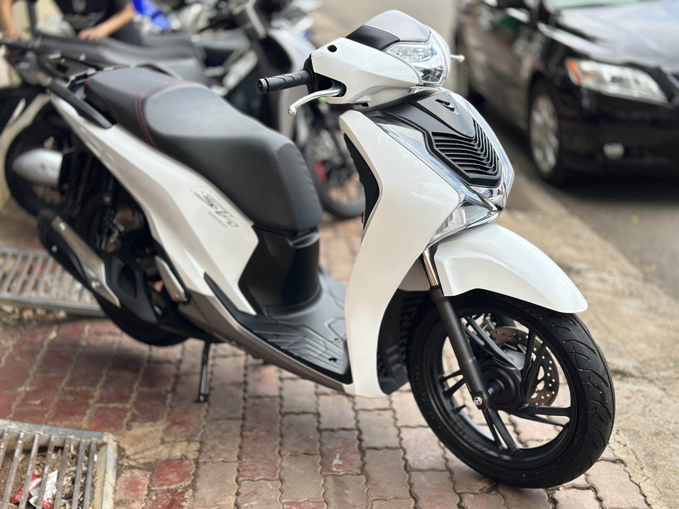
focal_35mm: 48
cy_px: 254
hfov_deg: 39.7
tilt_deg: -16.7
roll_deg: +3.6
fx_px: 942
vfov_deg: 30.3
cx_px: 340
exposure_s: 1/962
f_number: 1.78
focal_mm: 6.86
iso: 80
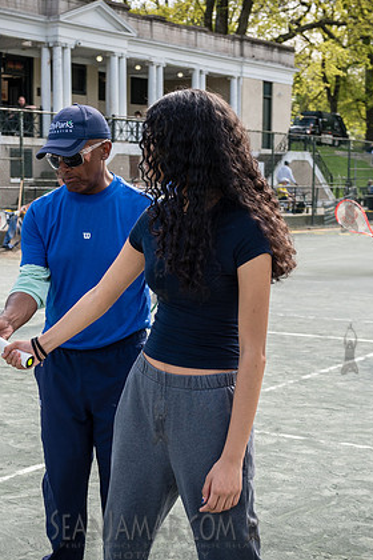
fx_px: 1072
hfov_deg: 19.6
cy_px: 303
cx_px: 111
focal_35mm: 69
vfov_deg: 29.2
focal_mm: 35
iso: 100
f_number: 4.5
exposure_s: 1/400
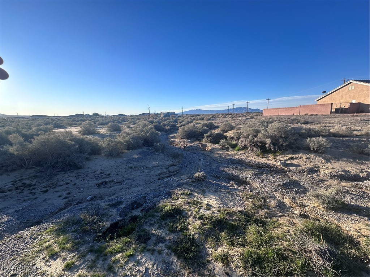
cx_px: 185
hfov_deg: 102.1
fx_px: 150
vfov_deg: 85.7
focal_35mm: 14
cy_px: 138
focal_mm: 2.22
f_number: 2.2
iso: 40
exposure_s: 1/988
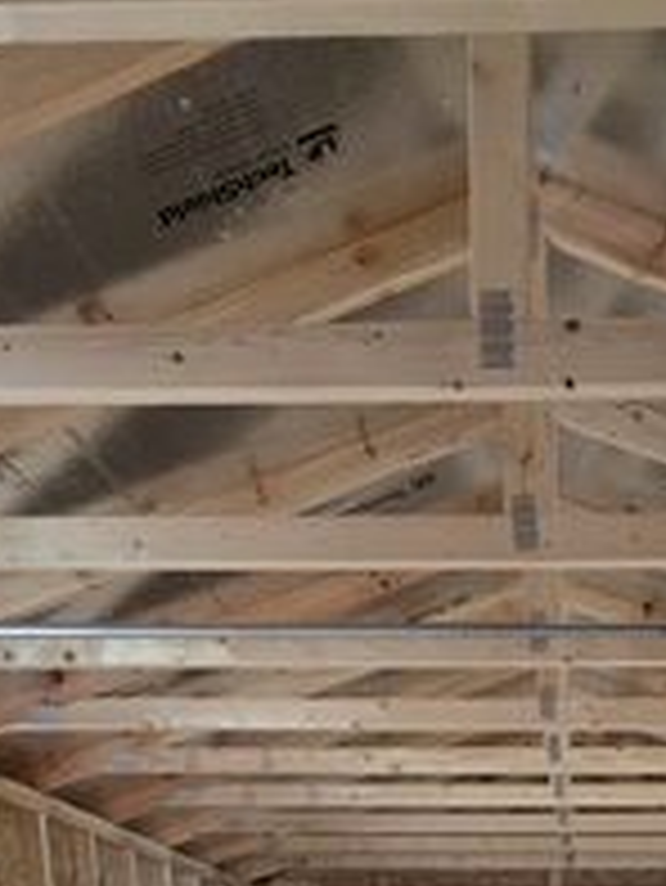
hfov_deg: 37.0
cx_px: 554
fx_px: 948
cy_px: 1250
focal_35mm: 37
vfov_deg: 31.8
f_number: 1.9
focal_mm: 2.2
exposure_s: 1/359
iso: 400
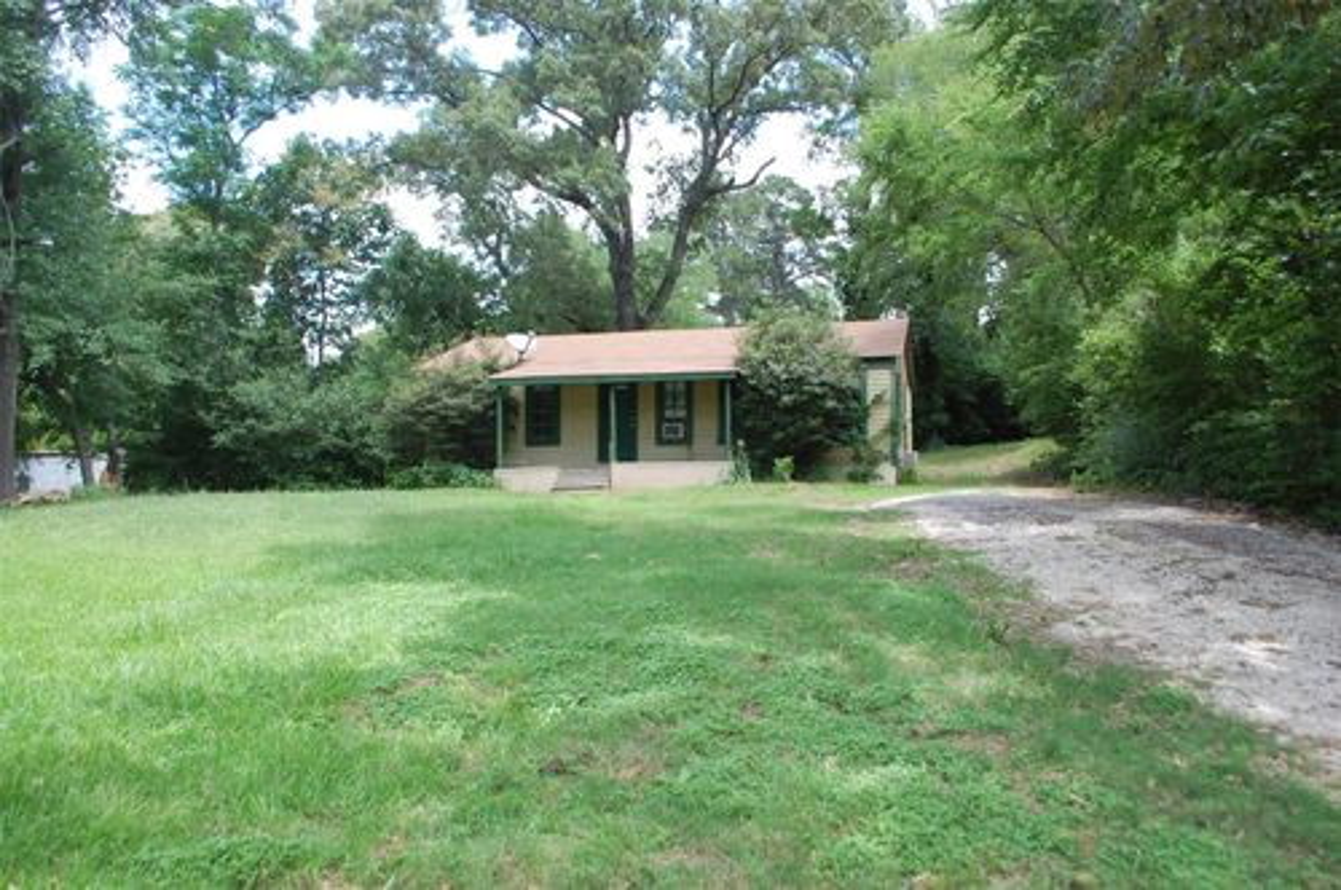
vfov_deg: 47.8
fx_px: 1004
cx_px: 670
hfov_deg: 67.4
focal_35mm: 27
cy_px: 445
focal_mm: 18
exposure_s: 1/160
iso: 200
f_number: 6.3
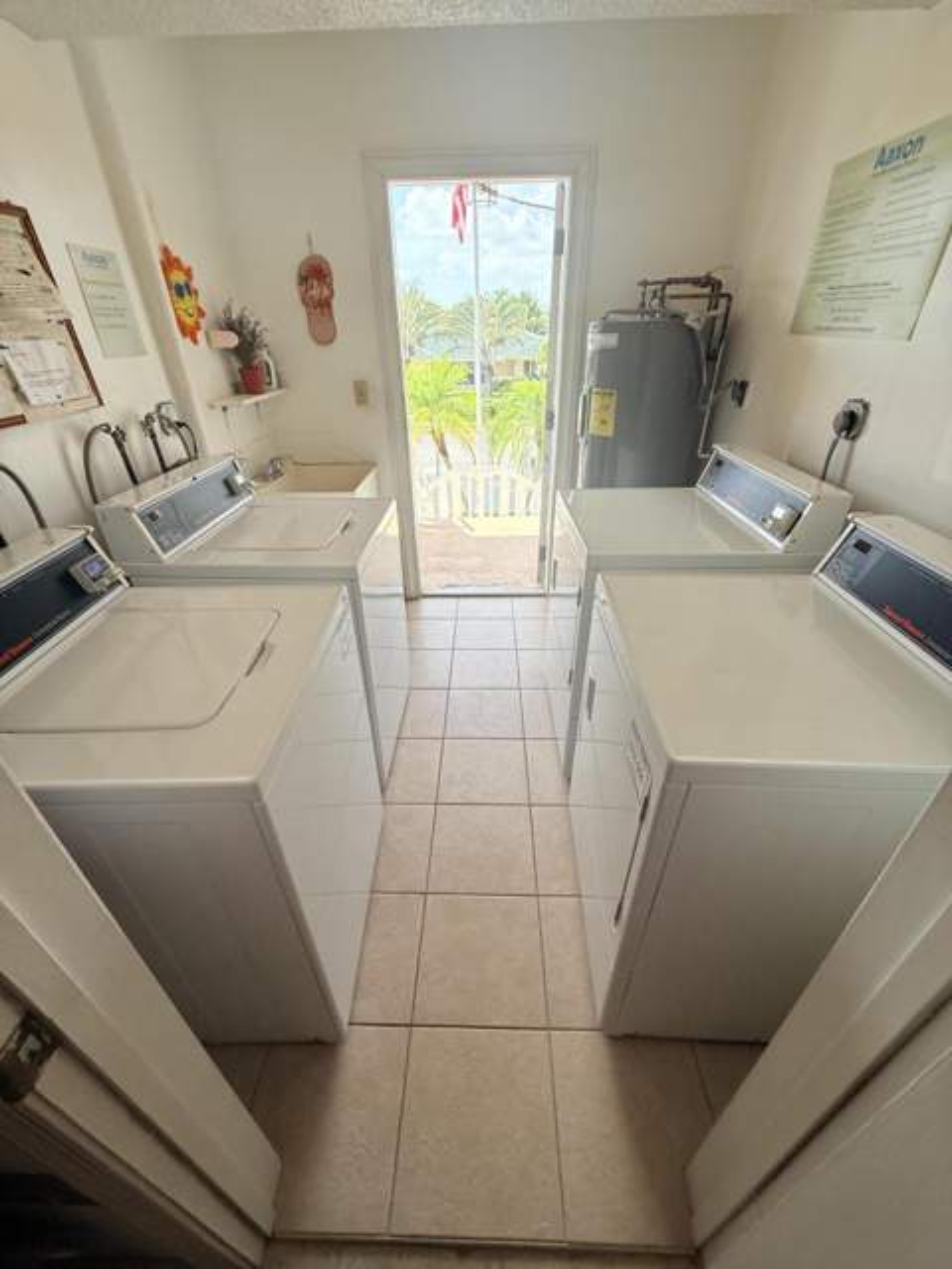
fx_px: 513
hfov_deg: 85.7
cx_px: 476
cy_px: 634
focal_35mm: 14
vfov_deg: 102.1
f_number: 2.2
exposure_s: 1/413
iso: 64
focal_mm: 2.22
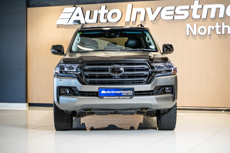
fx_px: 479
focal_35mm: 75
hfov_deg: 27.0
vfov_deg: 18.2
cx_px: 115
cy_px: 76
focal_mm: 75
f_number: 2.8
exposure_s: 1/200
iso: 640
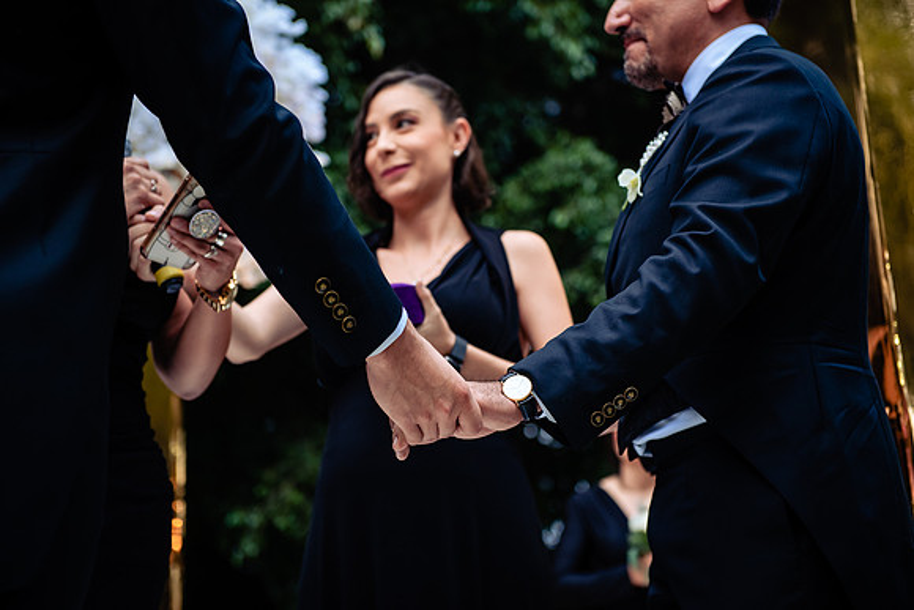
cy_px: 305
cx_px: 457
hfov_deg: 28.8
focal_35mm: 70
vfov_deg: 19.5
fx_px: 1778
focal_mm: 70
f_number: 3.5
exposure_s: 1/125
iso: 640
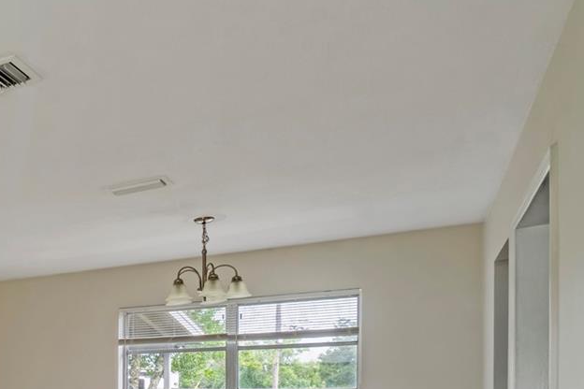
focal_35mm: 42
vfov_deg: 28.9
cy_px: 421
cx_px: -157
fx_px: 686
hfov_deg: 34.3
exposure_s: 1/250
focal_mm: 11
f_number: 9
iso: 250
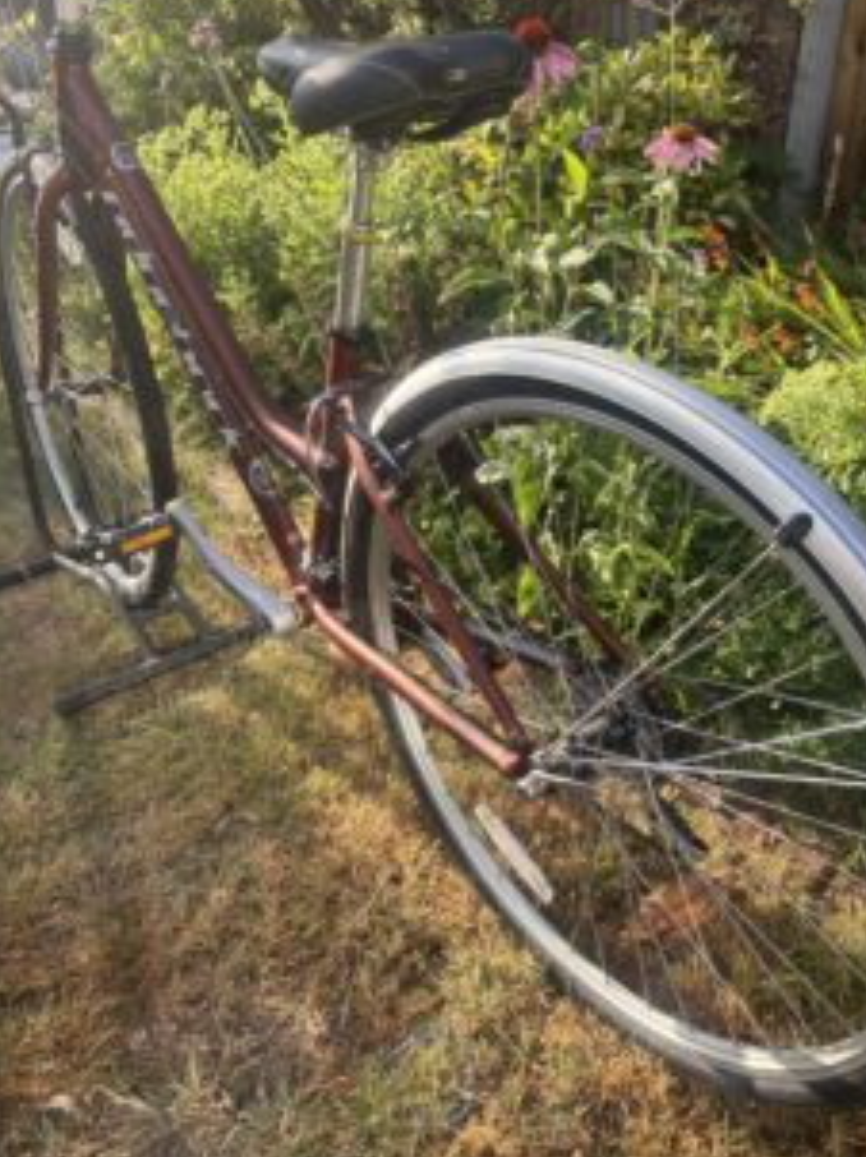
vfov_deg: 58.2
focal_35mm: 31
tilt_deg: -30.0
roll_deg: -1.7
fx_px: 1036
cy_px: 510
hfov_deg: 45.2
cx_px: 506
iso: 50
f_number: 1.6
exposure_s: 1/490
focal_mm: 5.96
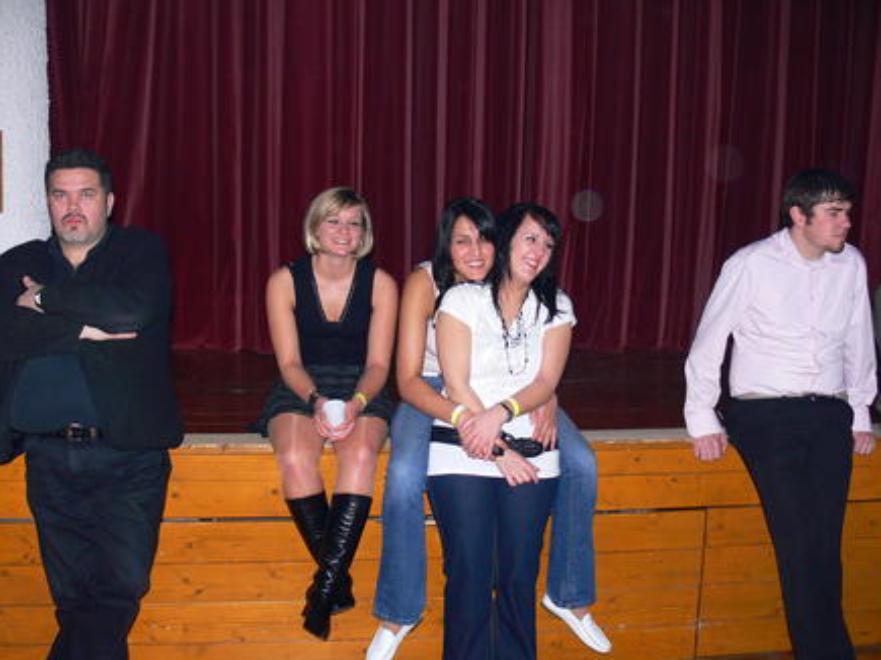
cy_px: 356
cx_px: 444
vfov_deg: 37.7
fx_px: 967
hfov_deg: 49.0
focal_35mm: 38
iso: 100
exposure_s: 1/30
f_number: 2.8
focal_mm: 7.4
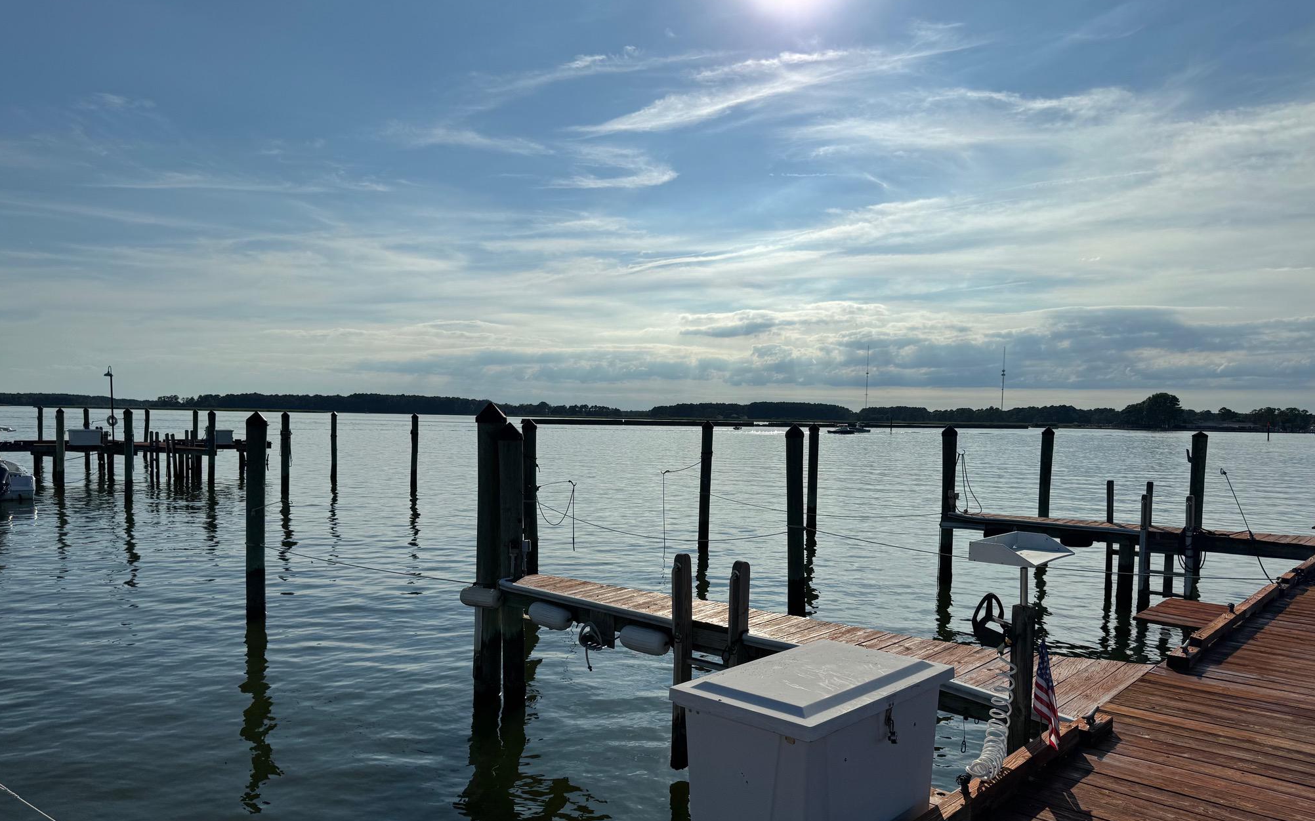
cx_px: 659
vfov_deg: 47.4
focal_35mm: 26
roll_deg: -1.4
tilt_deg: -3.5
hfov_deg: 70.4
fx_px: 932
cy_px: 474
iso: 64
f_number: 1.78
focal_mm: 6.76
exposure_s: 1/20000
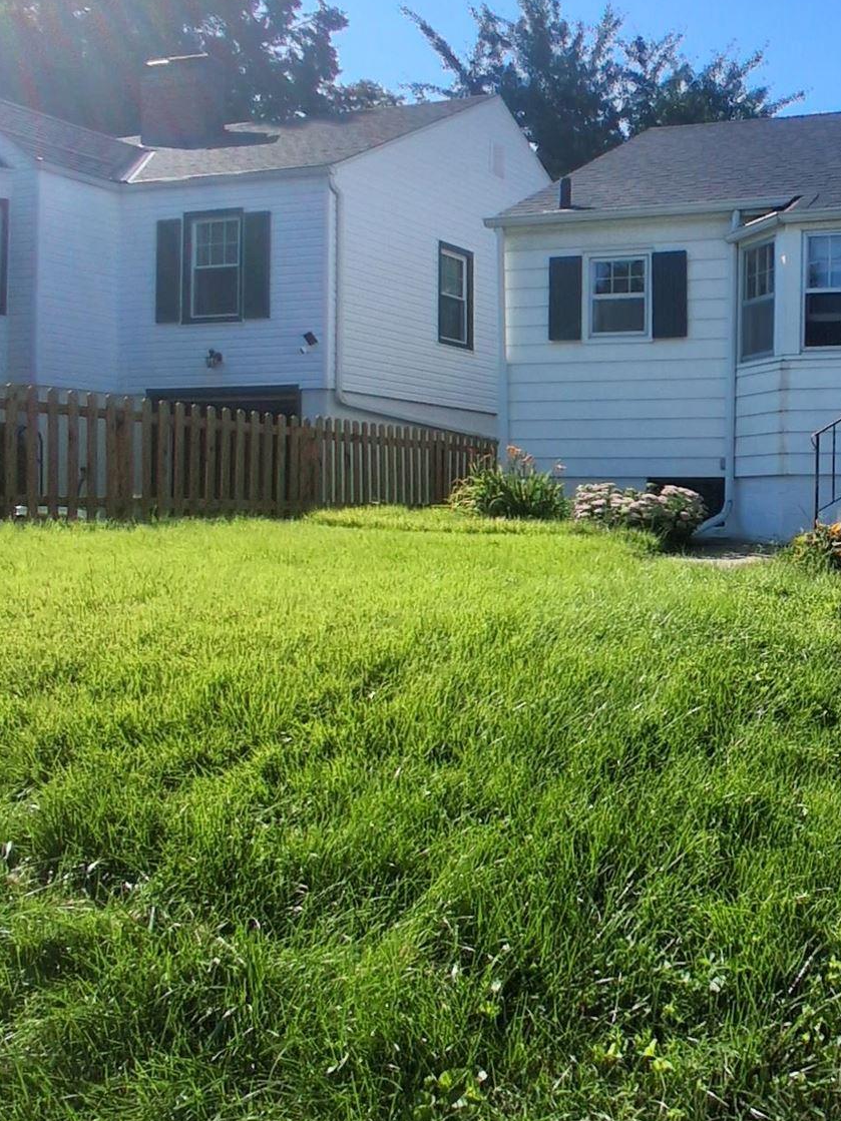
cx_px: 848
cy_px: 516
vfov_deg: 52.6
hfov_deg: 36.4
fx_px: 1134
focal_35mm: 35
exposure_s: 1/2625
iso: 50
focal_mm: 1.4
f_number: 2.2
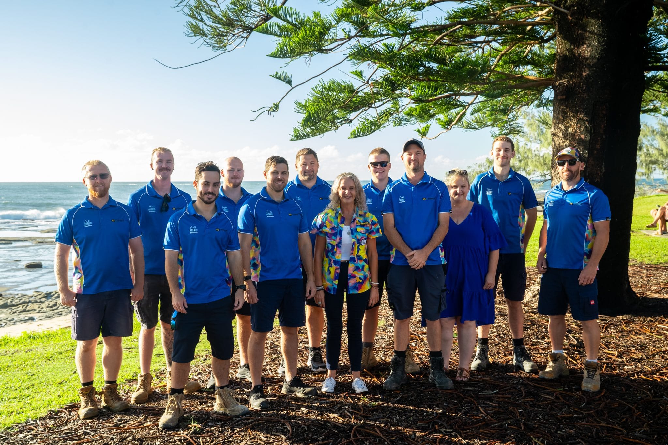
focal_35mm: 38
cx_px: 334
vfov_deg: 35.0
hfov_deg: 50.7
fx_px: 705
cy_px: 222
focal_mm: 38
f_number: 8
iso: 640
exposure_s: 1/80
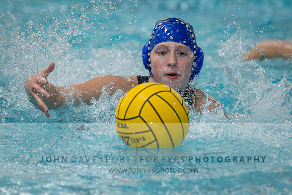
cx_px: 187
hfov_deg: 5.6
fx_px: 2964
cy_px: 59
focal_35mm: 365
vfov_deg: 3.8
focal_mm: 220
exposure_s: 1/1000
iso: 7200
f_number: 4
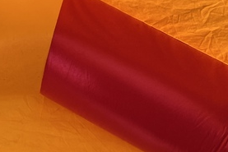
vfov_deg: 12.8
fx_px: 634
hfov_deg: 19.0
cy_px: 244
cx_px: -63
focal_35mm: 100
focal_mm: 5.7
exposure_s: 1/466
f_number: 1.5
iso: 50
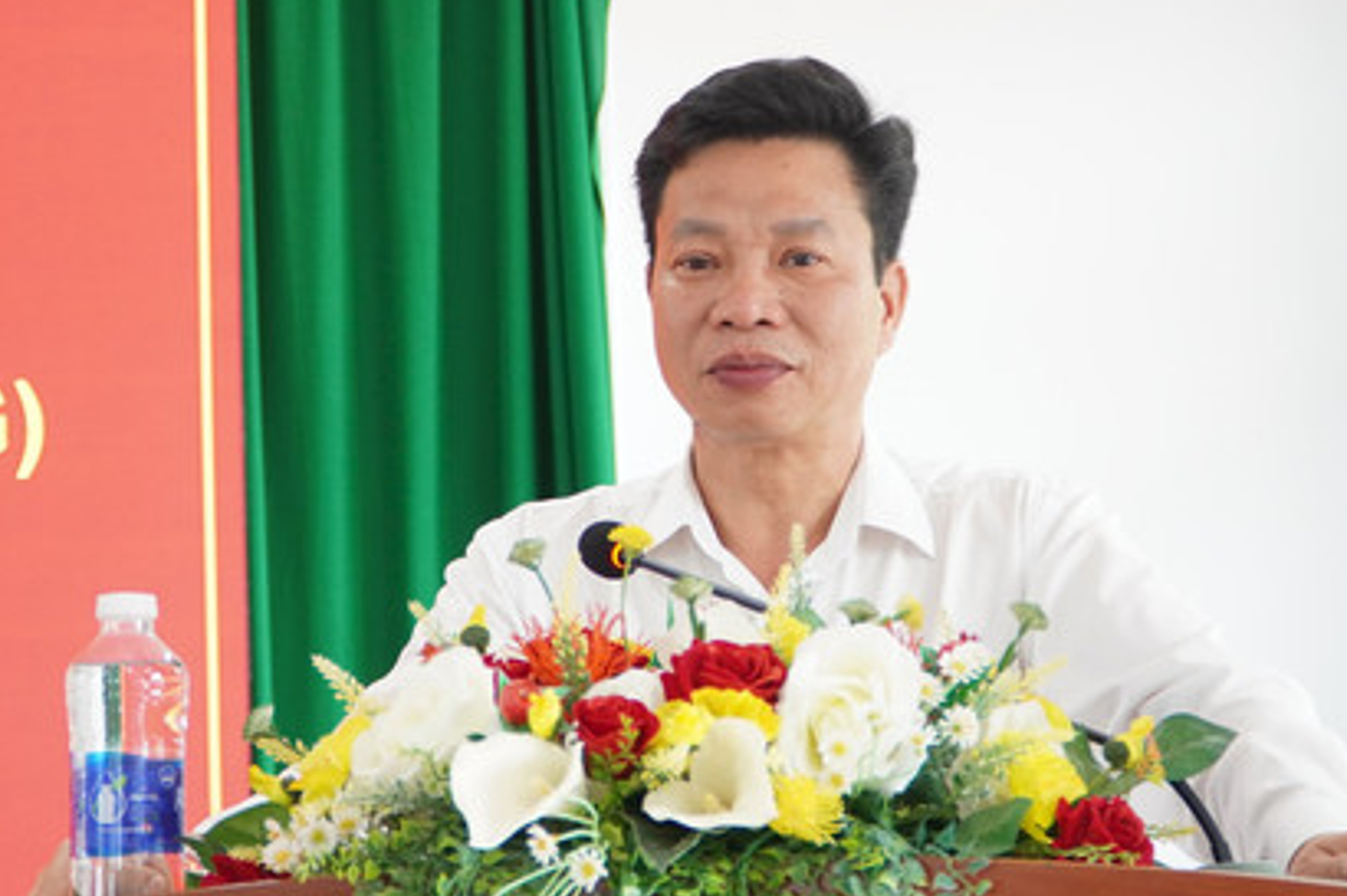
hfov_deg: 25.7
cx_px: 588
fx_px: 2955
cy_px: 519
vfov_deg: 17.3
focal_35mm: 79
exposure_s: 1/80
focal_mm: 40
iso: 500
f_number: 4
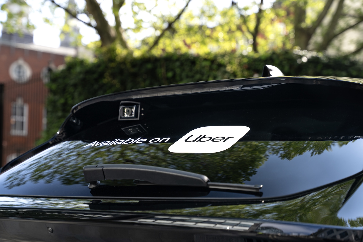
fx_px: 593
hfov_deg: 34.0
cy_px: 121
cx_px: 182
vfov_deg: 23.1
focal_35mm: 59
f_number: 4
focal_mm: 58.8
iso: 100
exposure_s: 1/200
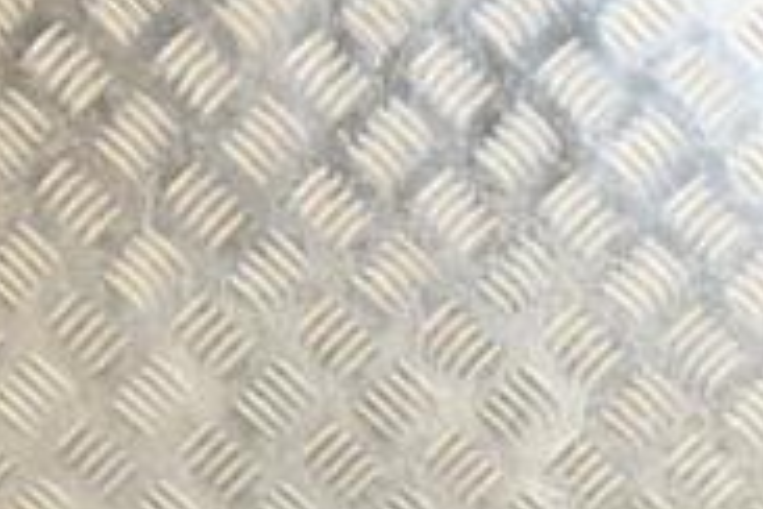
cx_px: 821
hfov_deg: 15.6
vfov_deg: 10.3
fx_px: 2713
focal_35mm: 128
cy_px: 780
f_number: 5
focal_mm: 26
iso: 800
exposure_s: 1/200
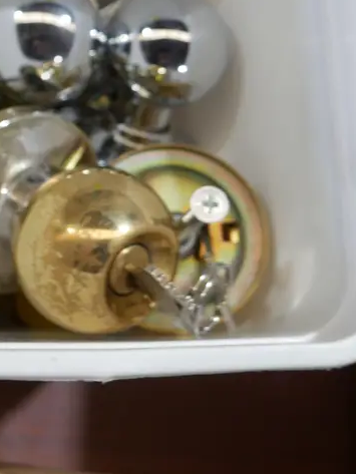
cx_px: 40
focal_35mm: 65
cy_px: 110
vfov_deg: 29.3
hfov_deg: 22.1
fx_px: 891
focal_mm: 15
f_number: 3.6
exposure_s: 1/60
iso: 200
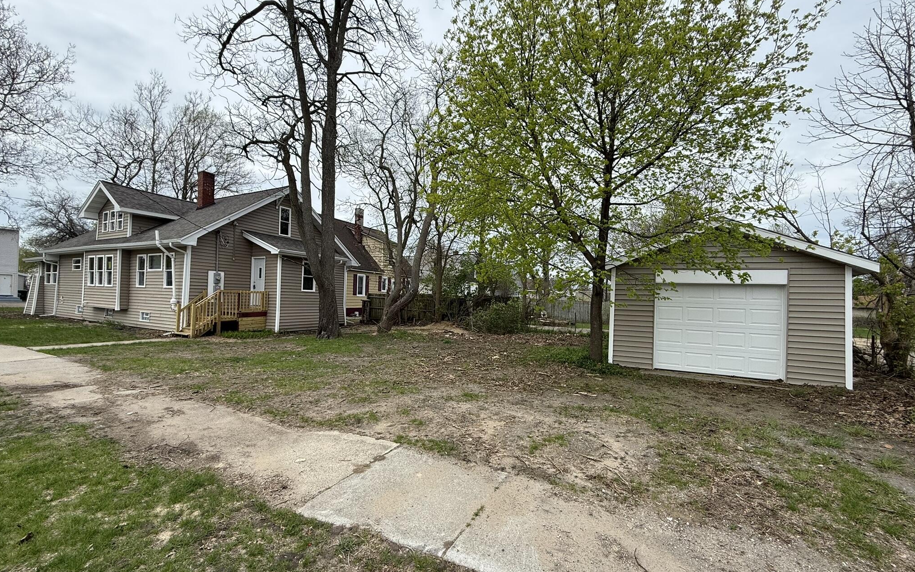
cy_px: 298
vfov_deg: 74.7
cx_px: 458
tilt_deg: +1.4
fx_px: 374
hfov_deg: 101.5
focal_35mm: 15
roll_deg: -2.1
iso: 50
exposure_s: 1/1145
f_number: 2.2
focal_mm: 2.22
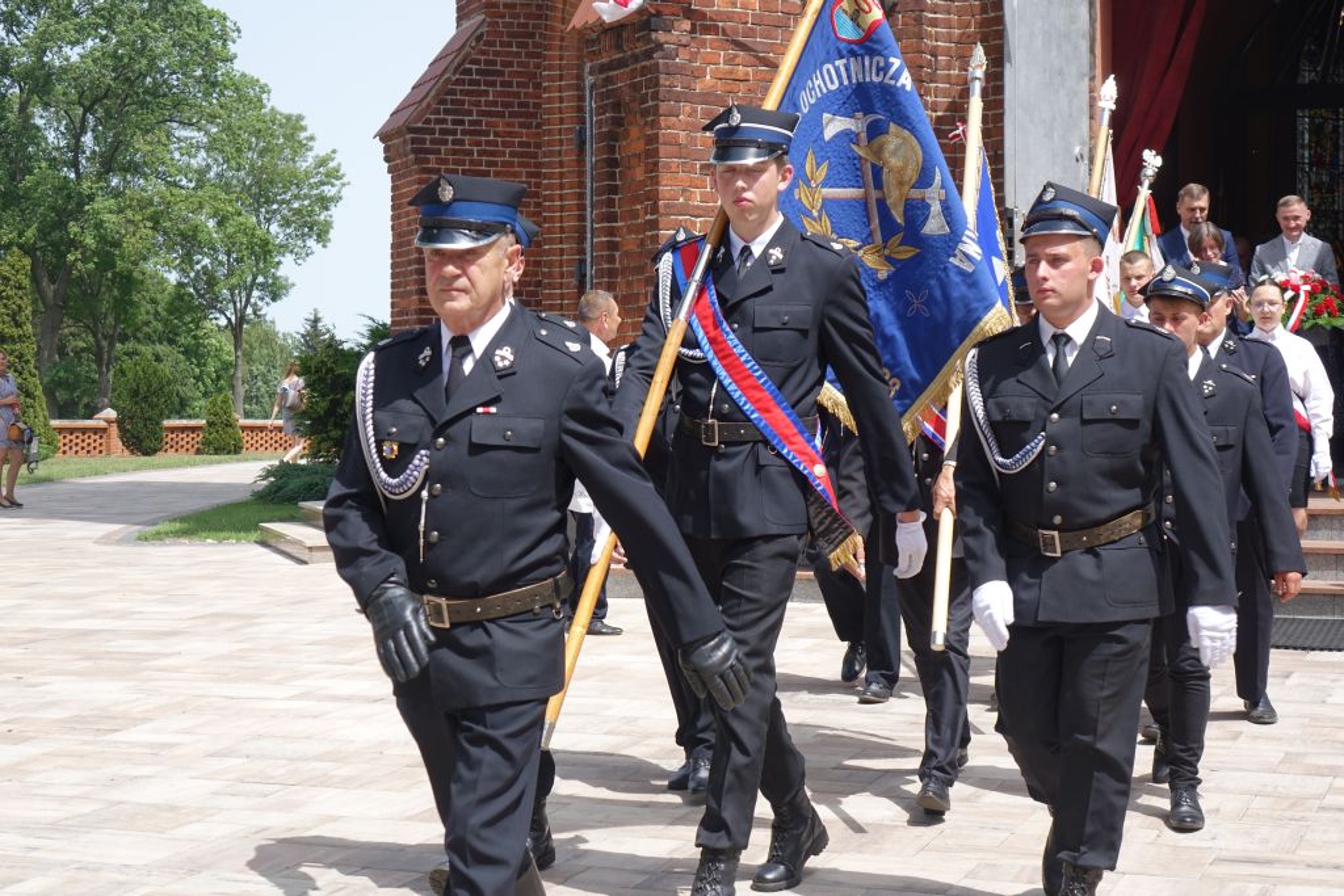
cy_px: 448
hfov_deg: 31.0
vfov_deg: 20.9
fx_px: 2427
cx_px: 672
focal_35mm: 65
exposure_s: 1/500
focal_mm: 23.79
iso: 125
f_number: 4
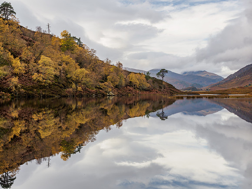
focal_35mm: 54
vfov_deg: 27.0
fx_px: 393
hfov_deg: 35.5
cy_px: 94
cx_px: 126
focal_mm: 27
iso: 200
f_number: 7.1
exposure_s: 1/3
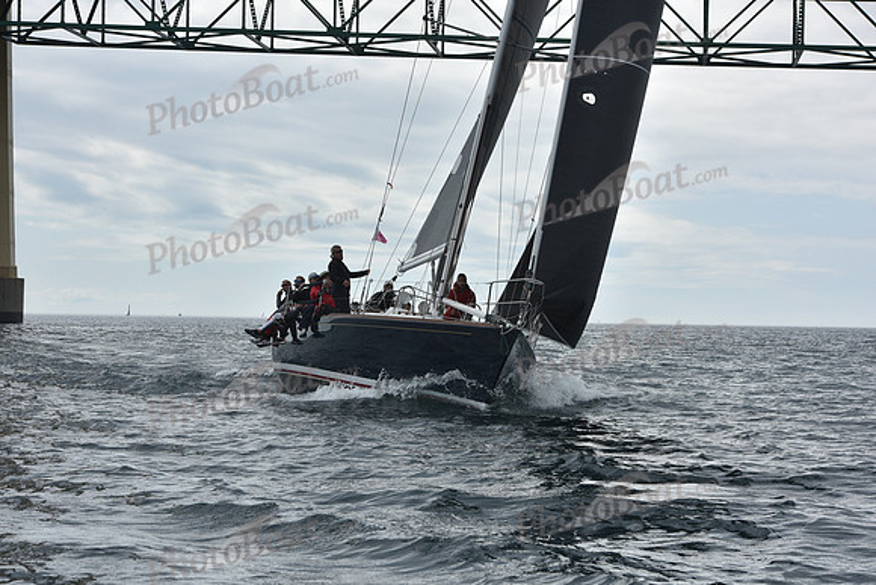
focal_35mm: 95
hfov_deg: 21.5
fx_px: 2312
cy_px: 292
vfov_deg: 14.4
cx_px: 438
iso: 250
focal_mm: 95
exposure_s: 1/800
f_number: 10
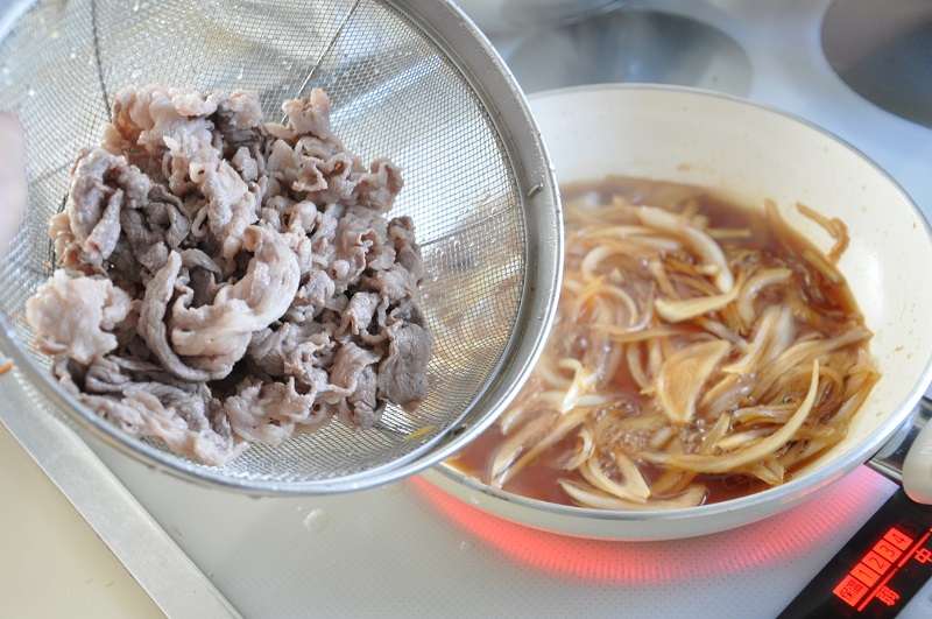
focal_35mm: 45
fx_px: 1163
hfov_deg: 43.7
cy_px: 310
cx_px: 466
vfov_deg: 29.8
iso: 1600
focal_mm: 30
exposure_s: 1/15
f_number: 4.2
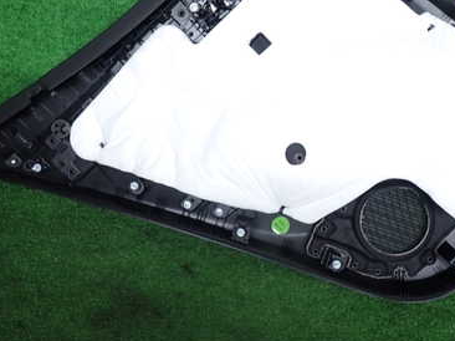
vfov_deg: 34.9
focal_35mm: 41
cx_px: 285
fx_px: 539
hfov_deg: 45.4
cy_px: 129
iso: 200
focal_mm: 4.5
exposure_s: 1/50
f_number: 2
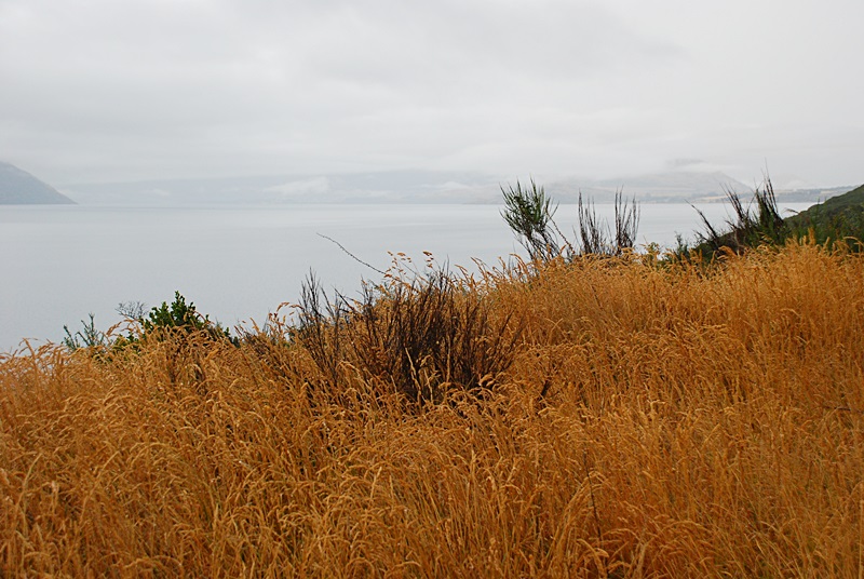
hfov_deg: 37.8
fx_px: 1262
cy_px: 290
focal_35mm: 52
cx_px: 432
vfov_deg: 25.8
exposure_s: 1/250
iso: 400
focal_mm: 35
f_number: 6.3
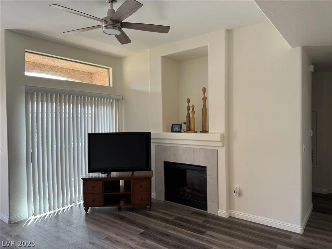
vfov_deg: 56.8
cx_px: 166
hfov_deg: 71.6
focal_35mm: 24
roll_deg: +0.6
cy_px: 124
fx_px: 230
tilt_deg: -0.2
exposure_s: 1/148
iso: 100
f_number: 1.78
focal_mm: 6.76
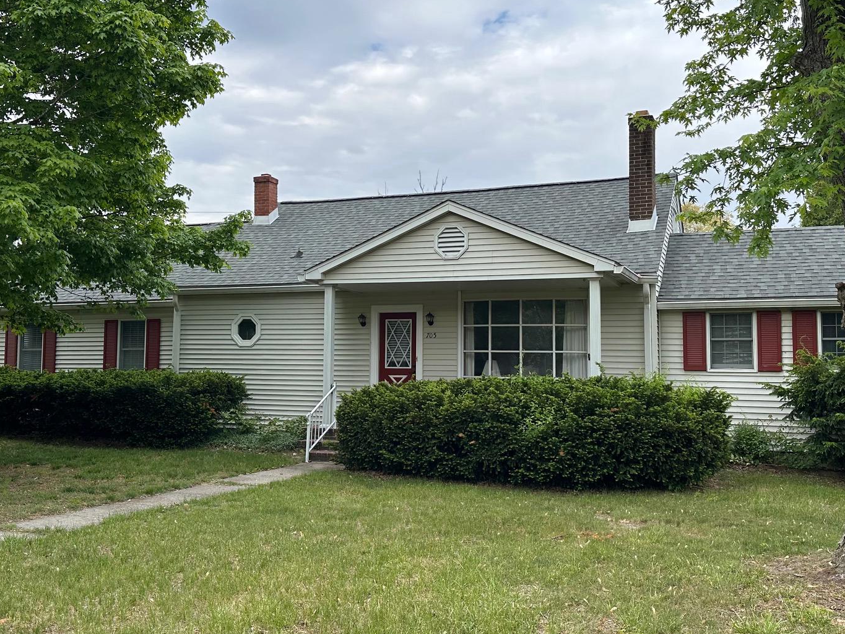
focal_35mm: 36
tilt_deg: +4.8
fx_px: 879
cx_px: 383
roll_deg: -0.4
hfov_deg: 51.3
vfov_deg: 39.7
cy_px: 313
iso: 80
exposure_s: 1/1393
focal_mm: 6.86
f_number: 1.78
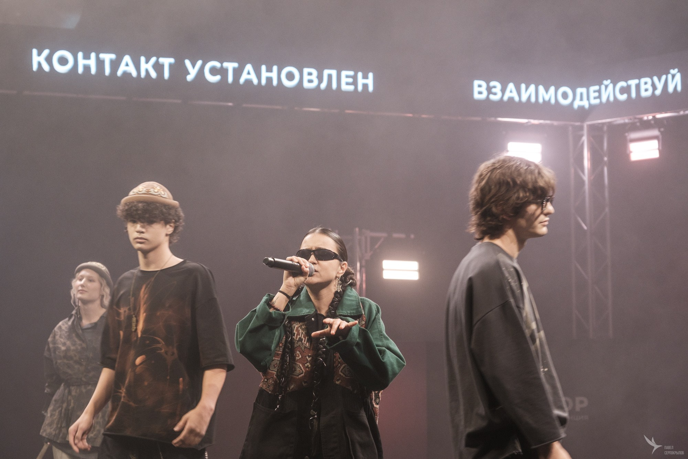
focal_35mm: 94
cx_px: 323
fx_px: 1806
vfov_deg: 14.5
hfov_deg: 21.6
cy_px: 201
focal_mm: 55
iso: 1600
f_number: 3.6
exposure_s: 1/80
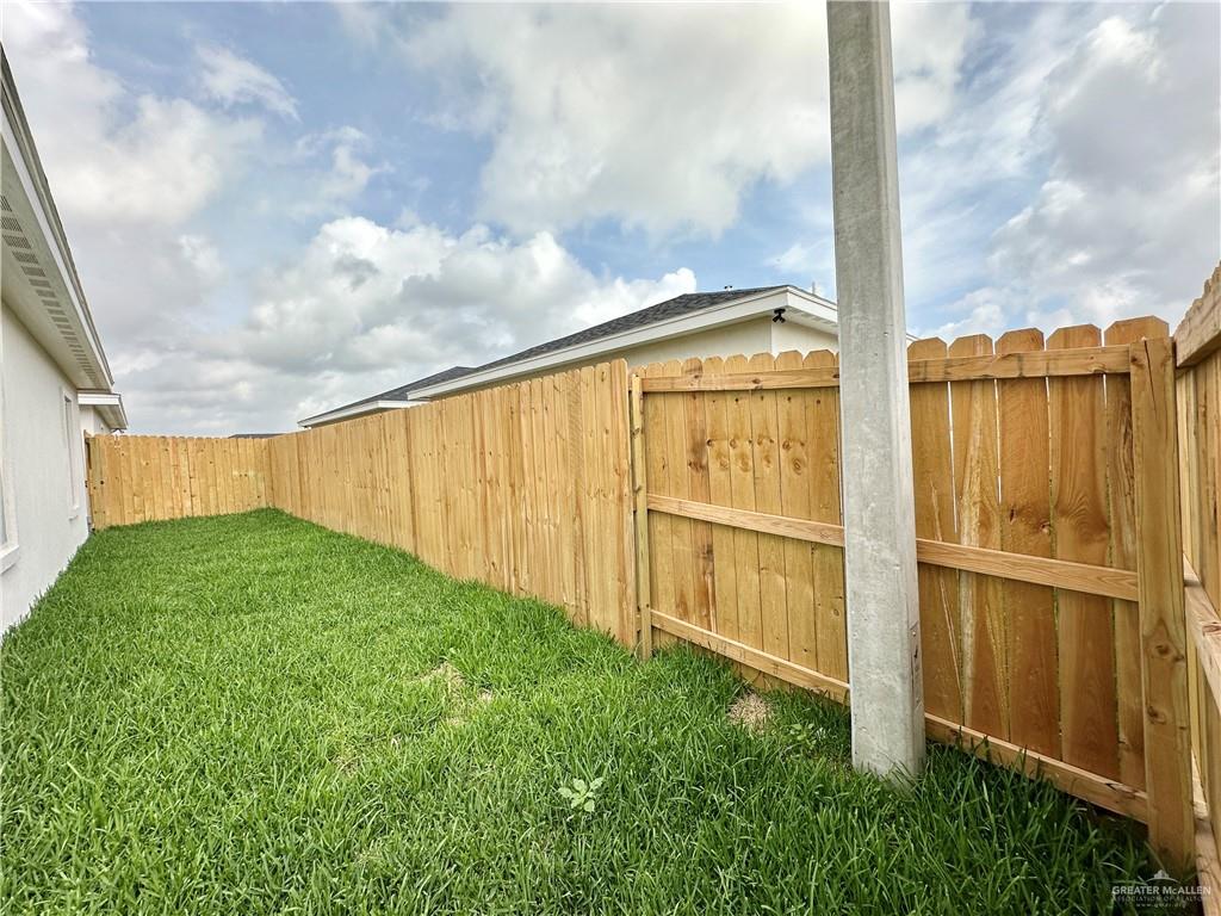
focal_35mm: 14
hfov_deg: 102.1
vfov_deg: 85.7
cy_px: 458
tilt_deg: -0.9
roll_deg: +2.7
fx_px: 494
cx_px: 610
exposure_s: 1/1667
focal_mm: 2.22
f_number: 2.2
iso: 50
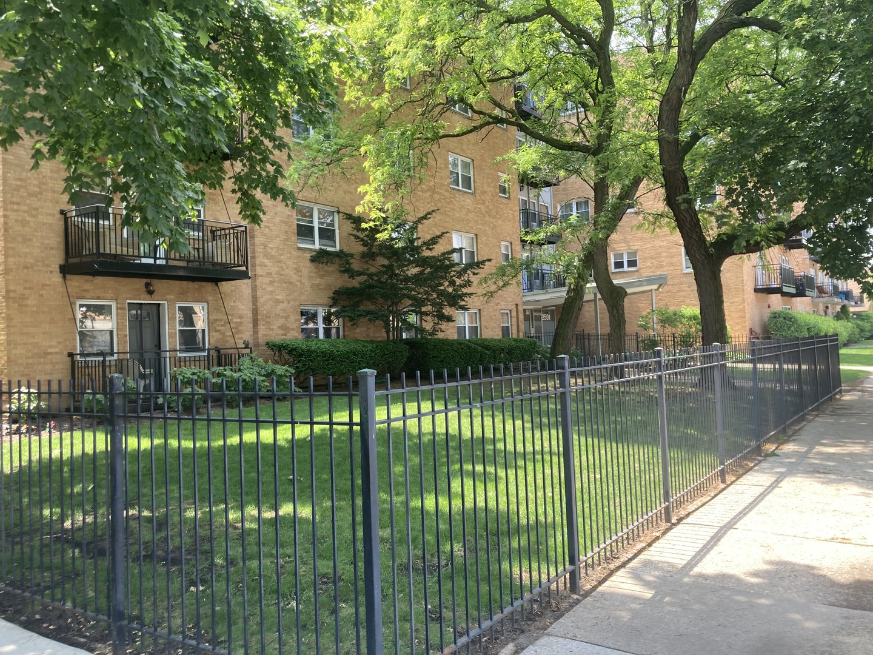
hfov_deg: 63.4
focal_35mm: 28
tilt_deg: +2.8
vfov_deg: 49.7
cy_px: 328
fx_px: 706
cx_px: 436
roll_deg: +1.3
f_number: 1.8
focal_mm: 3.99
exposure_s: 1/121
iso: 20
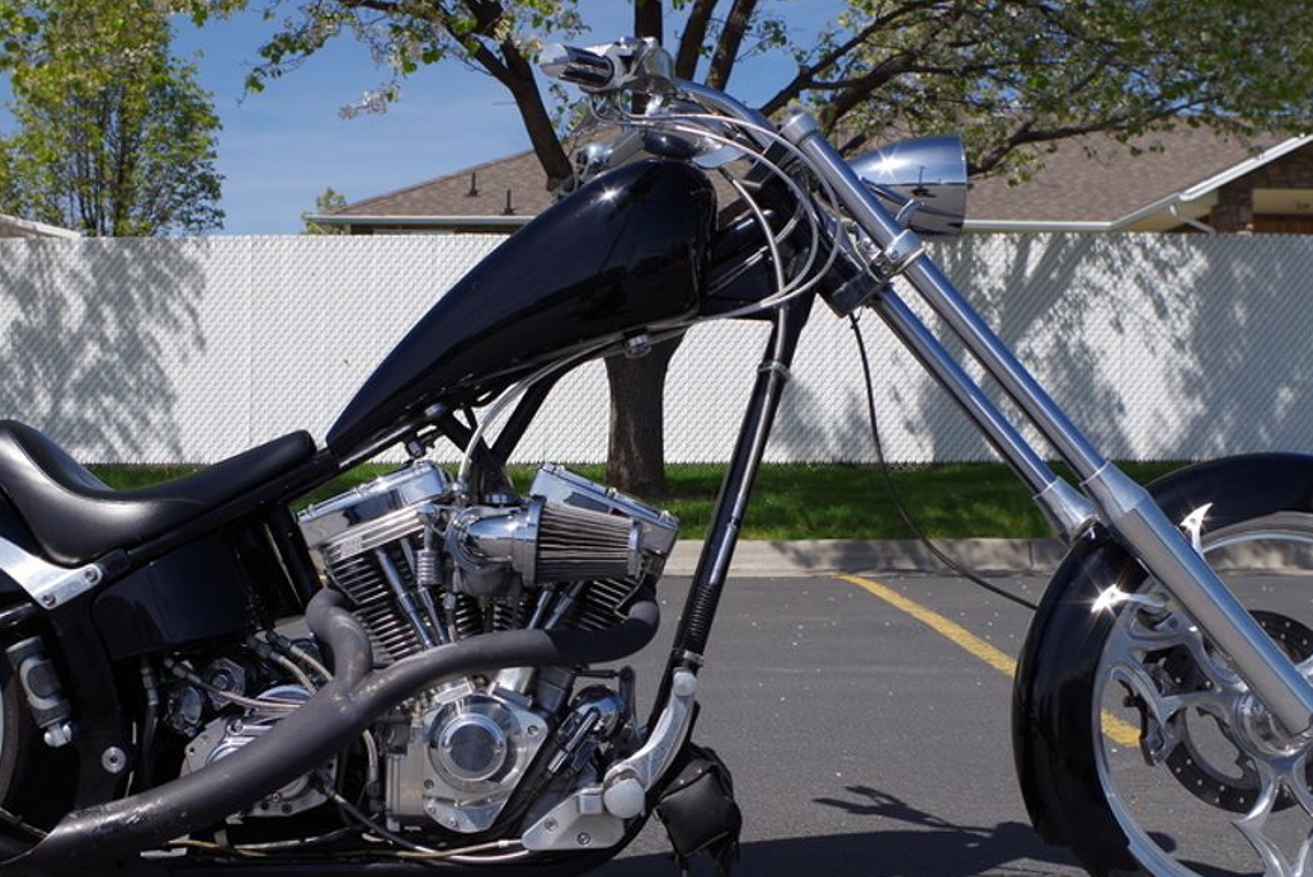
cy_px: 515
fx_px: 1824
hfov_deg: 39.5
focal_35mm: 50
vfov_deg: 27.0
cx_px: 570
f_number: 8
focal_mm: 23.13
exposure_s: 1/400
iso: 100
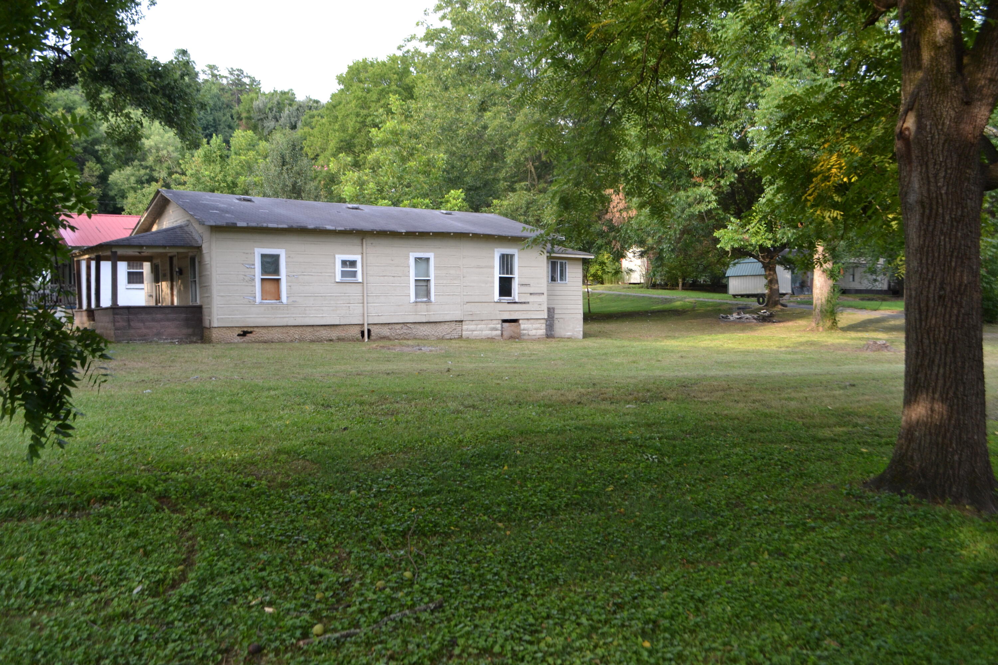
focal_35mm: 30
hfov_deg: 61.9
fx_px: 832
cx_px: 499
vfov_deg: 43.6
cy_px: 332
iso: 360
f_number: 5.6
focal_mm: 20
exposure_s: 1/125
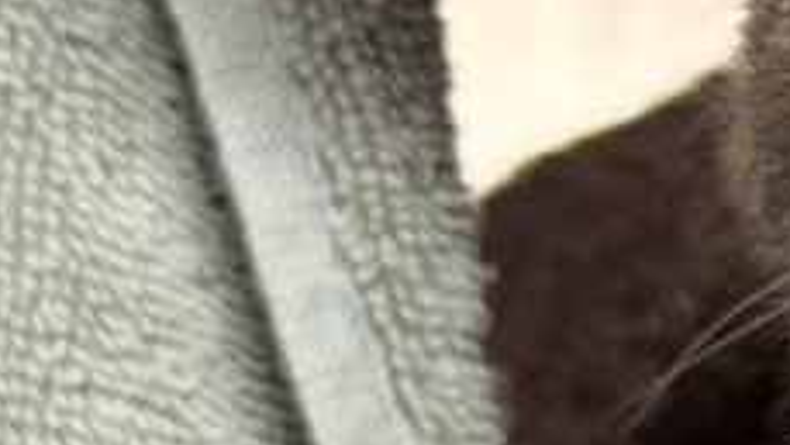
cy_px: 179
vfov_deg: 5.2
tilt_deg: +9.7
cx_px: 1528
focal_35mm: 234
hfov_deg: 8.7
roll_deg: -1.5
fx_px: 4903
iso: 160
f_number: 1.78
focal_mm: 6.76
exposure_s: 1/60
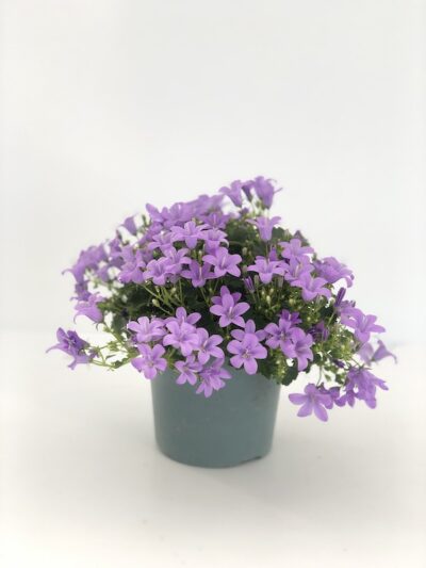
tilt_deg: -13.1
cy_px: 284
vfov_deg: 36.8
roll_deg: -1.6
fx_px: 853
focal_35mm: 52
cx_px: 213
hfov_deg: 28.0
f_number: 2.4
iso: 16
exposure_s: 1/60
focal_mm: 6
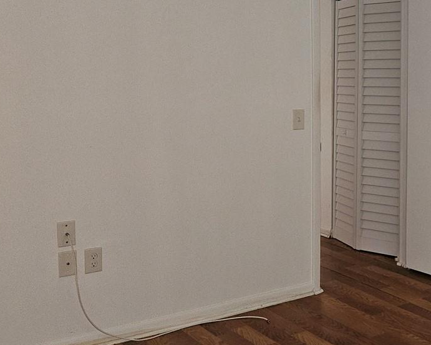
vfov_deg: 29.1
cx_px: 420
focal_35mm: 52
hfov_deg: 33.3
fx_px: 663
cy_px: 134
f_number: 1.8
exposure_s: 1/20
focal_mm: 5.4
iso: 125
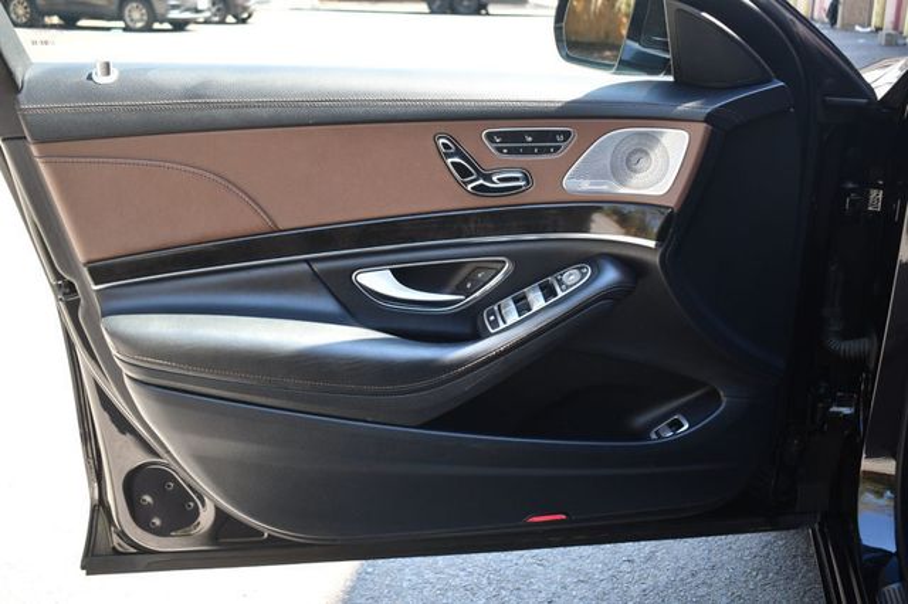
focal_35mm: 36
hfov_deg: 53.2
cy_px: 302
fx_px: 907
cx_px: 454
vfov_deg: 36.8
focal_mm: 24
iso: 640
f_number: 3.8
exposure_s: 1/250
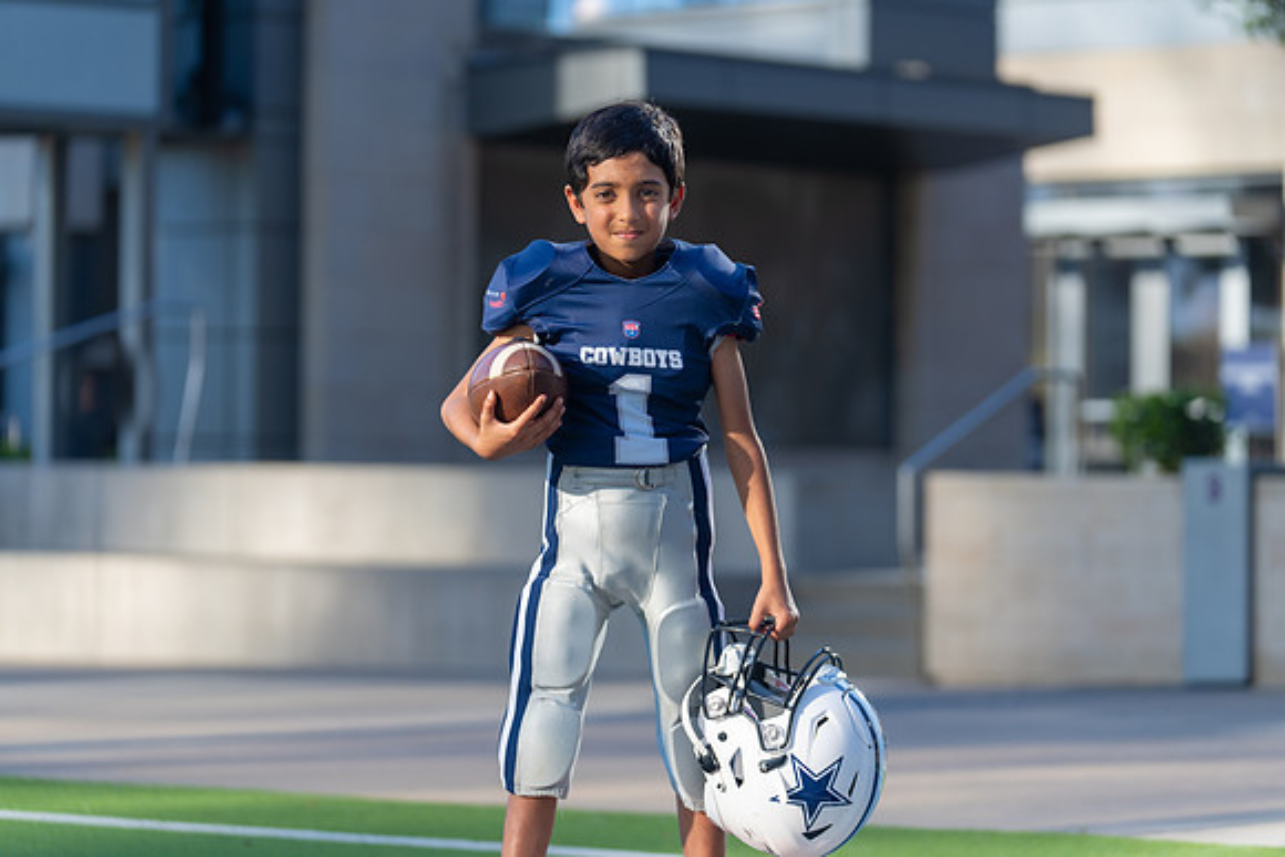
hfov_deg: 16.6
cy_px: 428
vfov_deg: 11.2
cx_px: 642
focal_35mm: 123
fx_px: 4391
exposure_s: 1/500
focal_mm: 123
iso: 100
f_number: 3.2
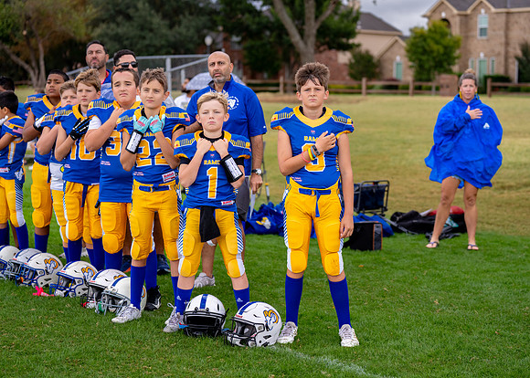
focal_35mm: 80
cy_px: 176
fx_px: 1207
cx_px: 300
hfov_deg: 24.7
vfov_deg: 17.8
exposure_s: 1/1250
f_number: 2.8
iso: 500
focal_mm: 70
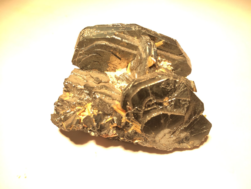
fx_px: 210
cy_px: 94
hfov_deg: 61.7
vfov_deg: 48.2
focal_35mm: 29
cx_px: 126
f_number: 2.2
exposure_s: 1/120
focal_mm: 4.15
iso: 50
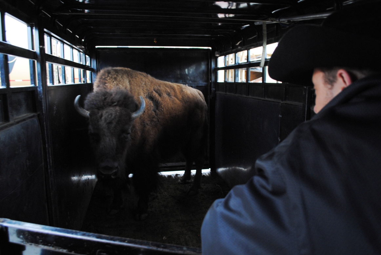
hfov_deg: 67.3
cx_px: 190
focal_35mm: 27
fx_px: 286
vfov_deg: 48.1
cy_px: 128
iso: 400
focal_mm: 18
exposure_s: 1/8
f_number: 3.5
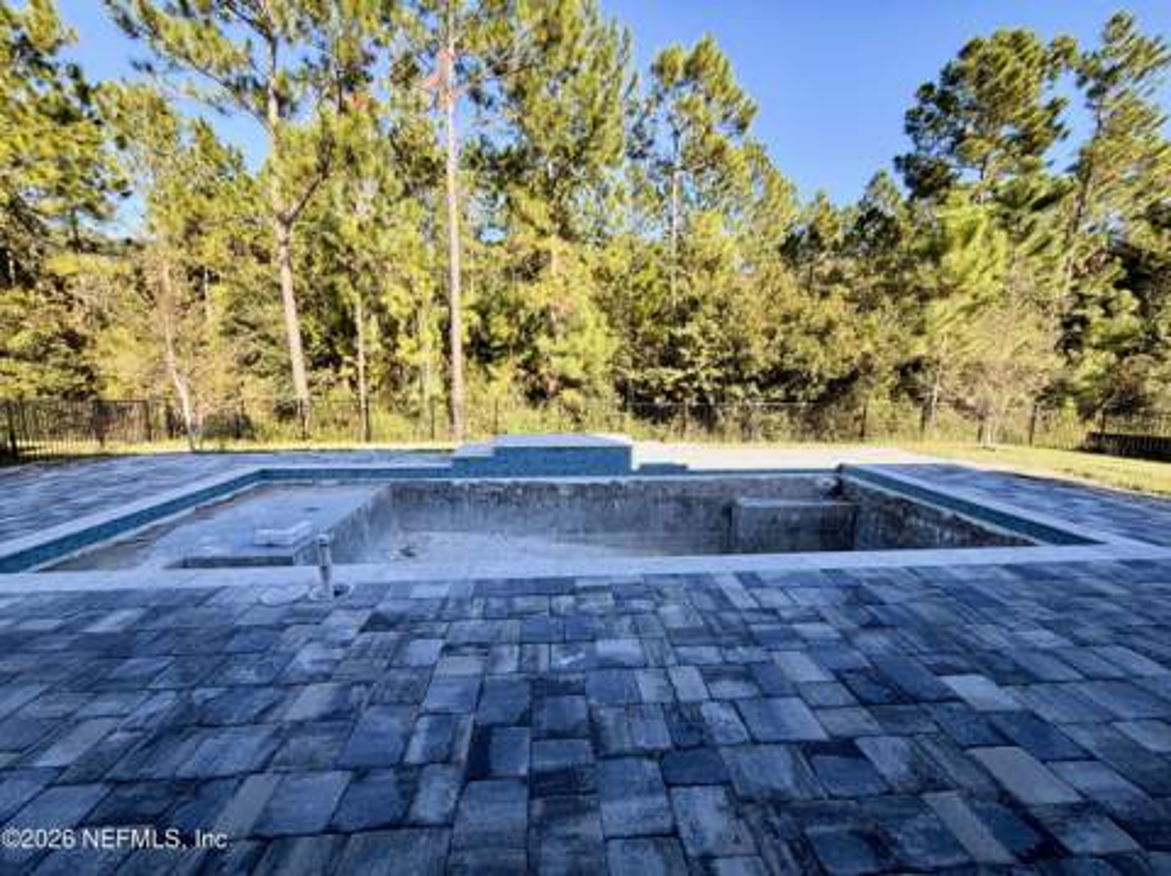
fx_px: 473
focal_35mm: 14
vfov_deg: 85.6
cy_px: 438
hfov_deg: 102.1
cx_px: 586
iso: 50
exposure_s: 1/502
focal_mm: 2.22
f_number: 2.2
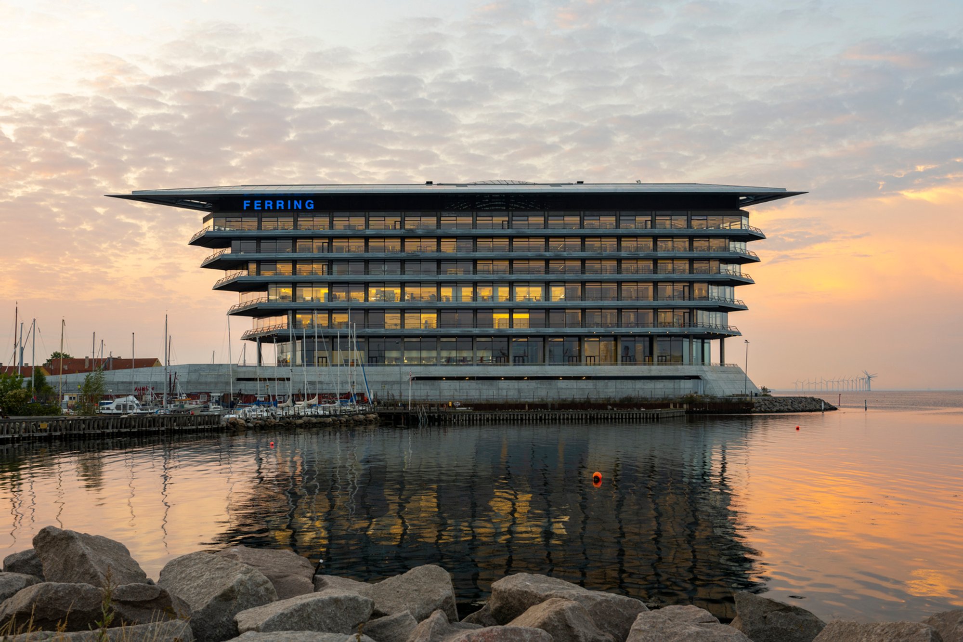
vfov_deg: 35.0
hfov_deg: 50.7
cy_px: 321
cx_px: 482
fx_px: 1016
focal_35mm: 38
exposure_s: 1/13
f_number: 8
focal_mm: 38
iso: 64
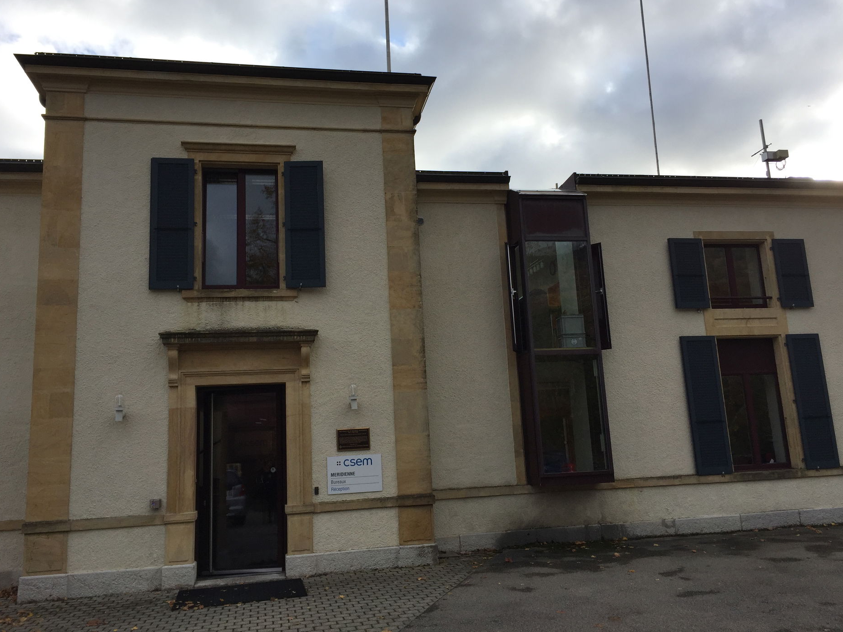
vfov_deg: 46.8
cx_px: 423
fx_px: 731
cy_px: 306
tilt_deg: +11.6
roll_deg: +4.2
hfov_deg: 60.0
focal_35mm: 30
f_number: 2.2
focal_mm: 4.15
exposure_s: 1/842
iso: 32
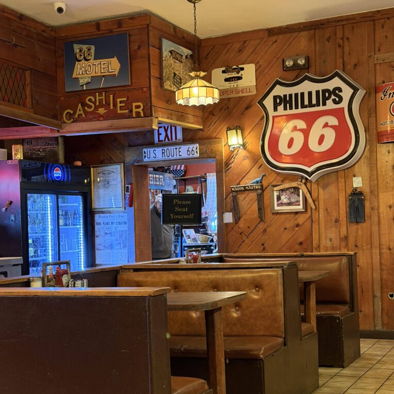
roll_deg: +1.2
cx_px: 198
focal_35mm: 57
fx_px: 734
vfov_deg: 30.0
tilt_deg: -1.2
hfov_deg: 30.0
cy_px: 232
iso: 500
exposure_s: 1/30
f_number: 1.78
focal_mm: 6.76
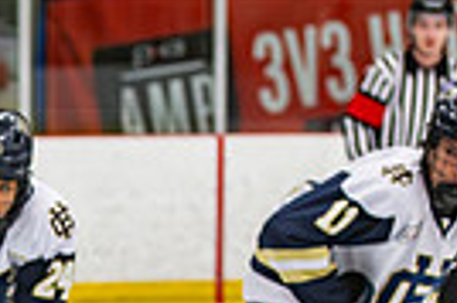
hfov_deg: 5.9
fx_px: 4400
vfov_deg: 3.9
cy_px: 601
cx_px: -136
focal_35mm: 347
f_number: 3.2
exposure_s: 1/640
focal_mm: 80
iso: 2000
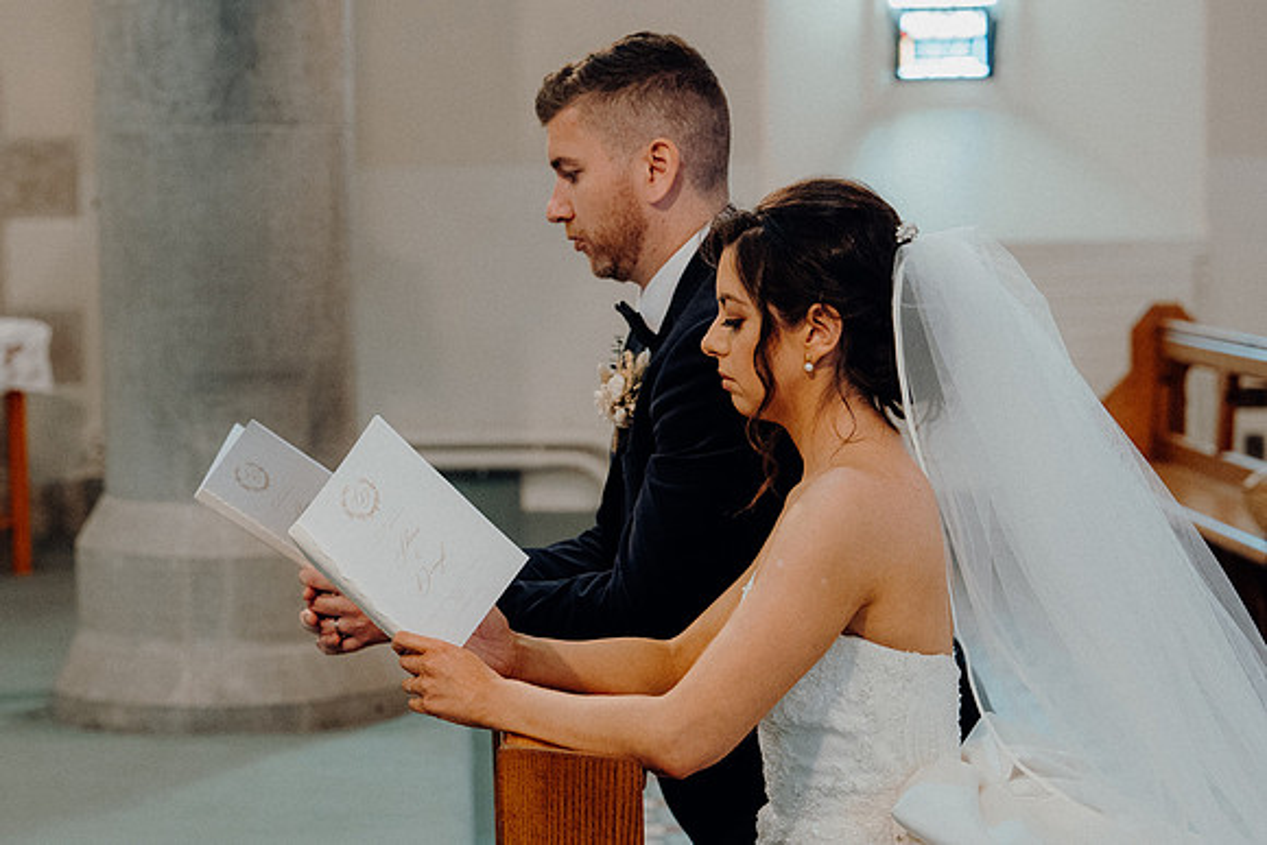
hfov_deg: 21.9
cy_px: 422
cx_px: 634
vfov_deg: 14.7
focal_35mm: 93
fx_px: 3274
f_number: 3.5
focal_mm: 62
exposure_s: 1/160
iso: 3200
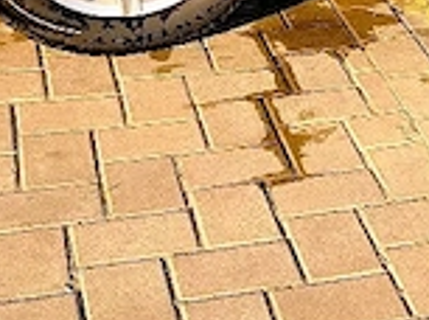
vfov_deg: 12.1
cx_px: 505
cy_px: -216
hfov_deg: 16.6
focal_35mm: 114
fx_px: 1409
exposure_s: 1/222
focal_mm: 5.27
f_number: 1.7
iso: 50
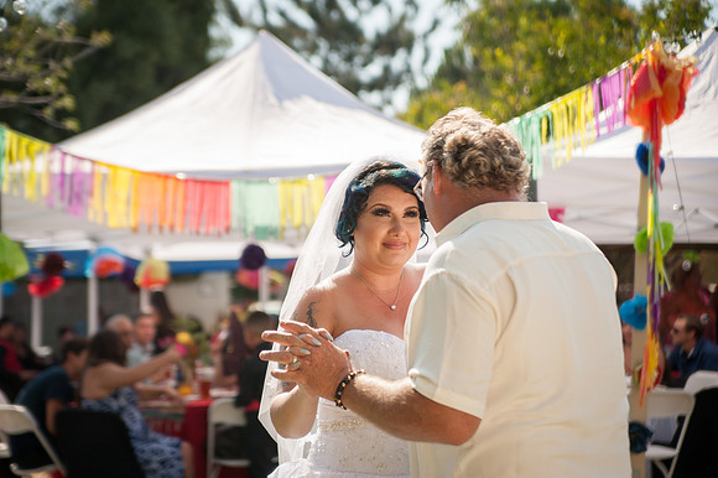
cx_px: 359
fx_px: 1237
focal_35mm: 62
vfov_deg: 21.9
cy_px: 239
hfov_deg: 32.4
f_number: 2.8
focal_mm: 62
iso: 200
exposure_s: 1/2500
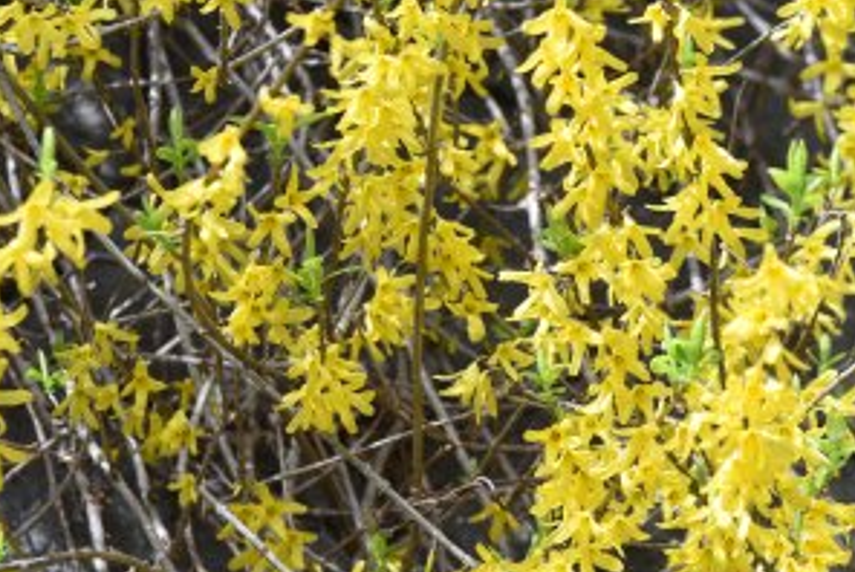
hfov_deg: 8.3
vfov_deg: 5.6
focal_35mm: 248
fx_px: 5896
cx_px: 569
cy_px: 172
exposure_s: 1/500
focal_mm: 120
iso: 400
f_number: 6.3
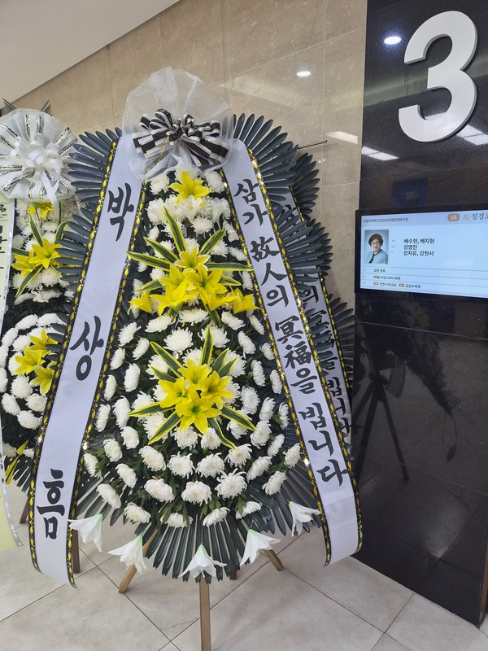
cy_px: 326
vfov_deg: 73.9
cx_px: 244
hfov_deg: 58.9
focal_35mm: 23
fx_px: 432
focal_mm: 5.4
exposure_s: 1/120
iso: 250
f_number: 1.8
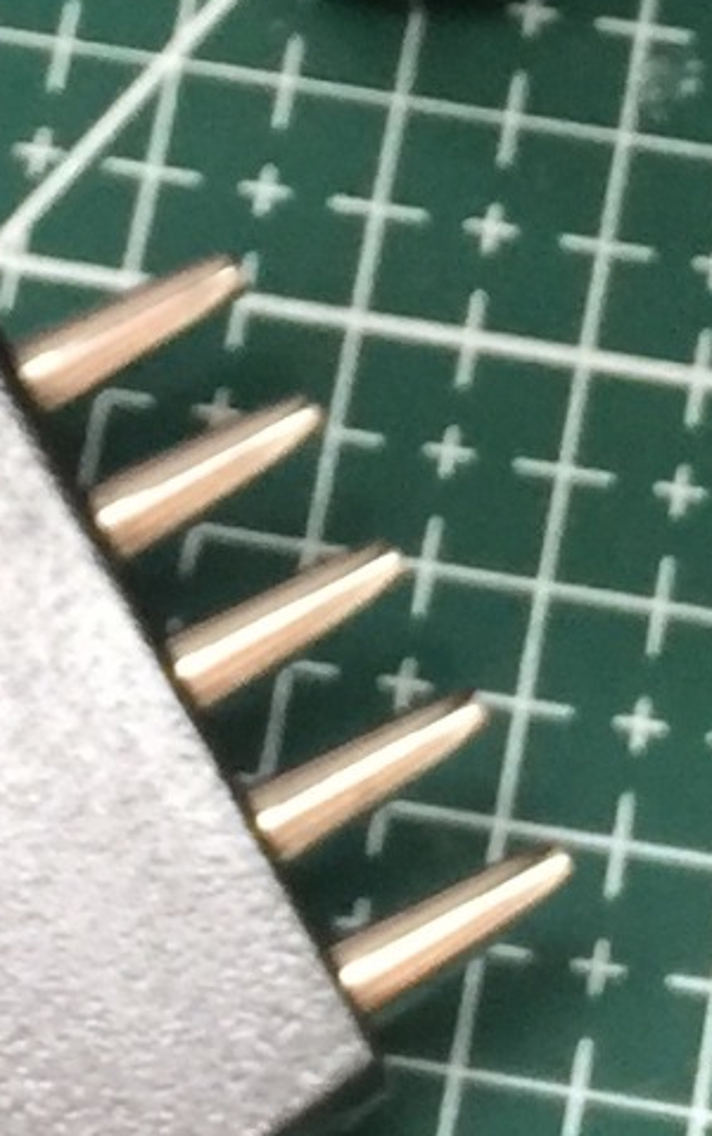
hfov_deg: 7.7
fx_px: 5301
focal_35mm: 171
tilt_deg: -66.9
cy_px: -477
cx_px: 667
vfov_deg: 11.8
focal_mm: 4.15
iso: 100
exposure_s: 1/17
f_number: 2.2
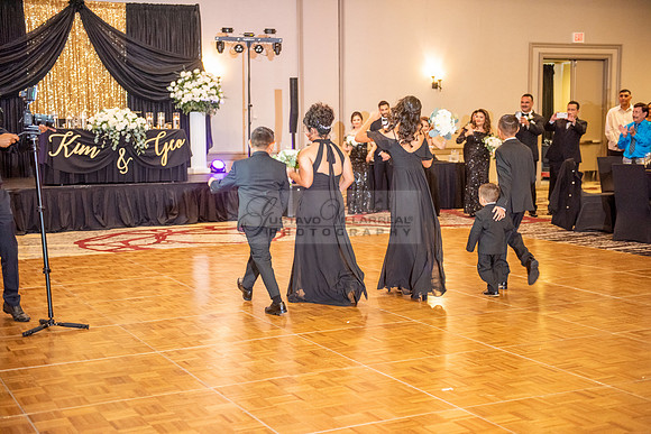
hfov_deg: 38.2
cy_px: 217
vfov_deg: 26.0
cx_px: 326
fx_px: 941
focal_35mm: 52
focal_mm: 52
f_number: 2.8
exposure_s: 1/80
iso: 1600
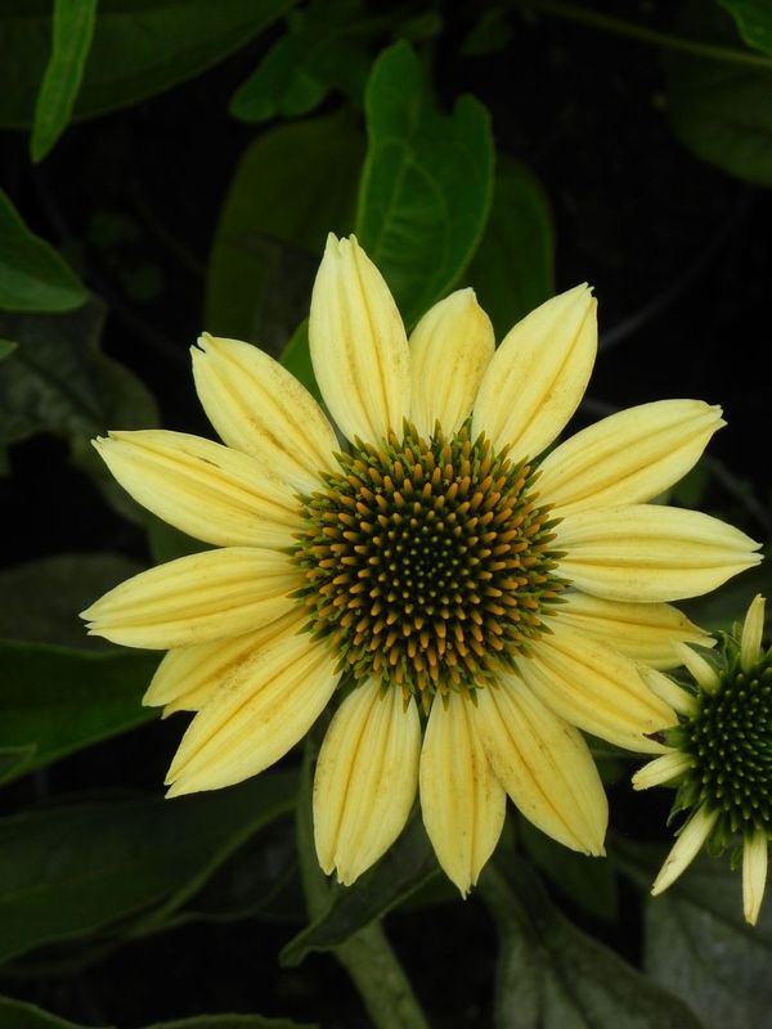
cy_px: 514
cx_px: 386
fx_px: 3479
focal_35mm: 117
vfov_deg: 16.8
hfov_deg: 12.7
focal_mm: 20.8
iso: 160
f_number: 4.5
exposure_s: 1/640
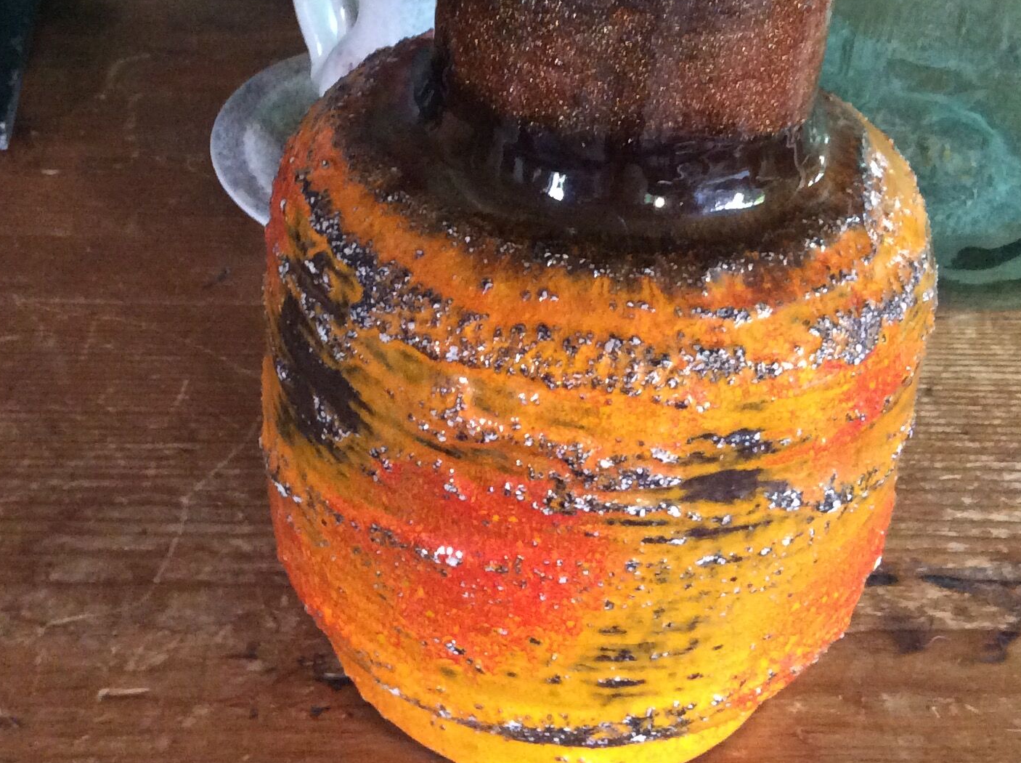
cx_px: 505
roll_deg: -3.6
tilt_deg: -35.9
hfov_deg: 32.7
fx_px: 1738
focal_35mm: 59
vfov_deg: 24.5
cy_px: 195
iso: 250
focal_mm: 3.3
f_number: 2.4
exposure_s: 1/17
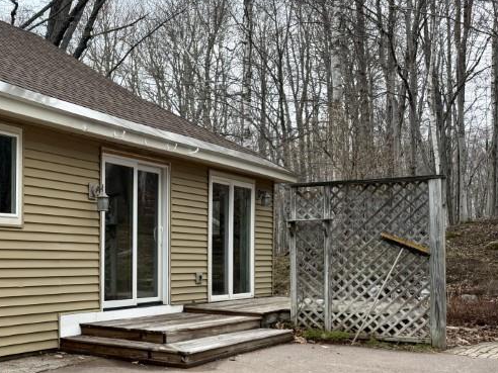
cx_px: -7
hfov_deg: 34.5
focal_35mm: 50
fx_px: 719
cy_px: 231
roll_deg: -1.2
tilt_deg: +1.2
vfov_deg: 29.0
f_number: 1.78
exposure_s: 1/1855
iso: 100
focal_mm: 6.76
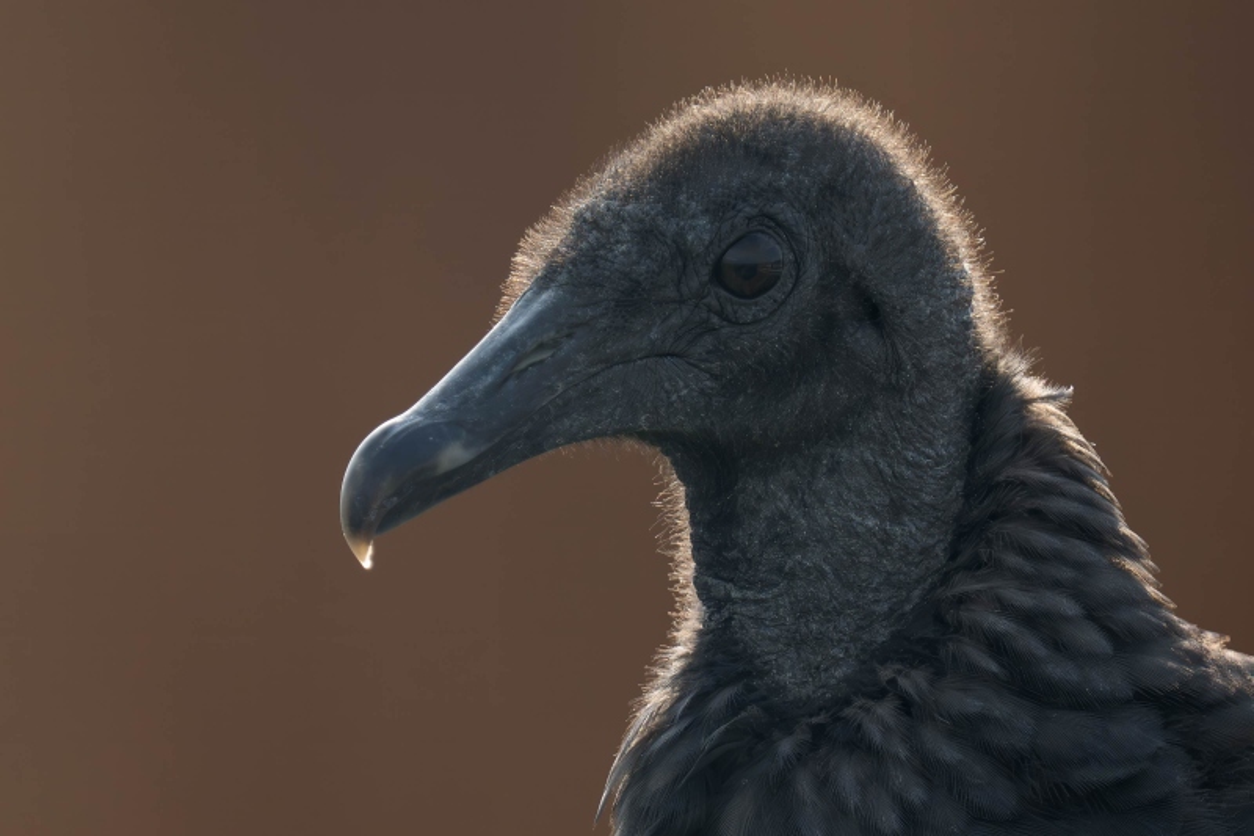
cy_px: 418
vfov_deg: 1.1
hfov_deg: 1.7
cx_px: 627
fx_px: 41789
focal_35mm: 1200
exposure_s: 1/1600
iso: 1250
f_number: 9
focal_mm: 800
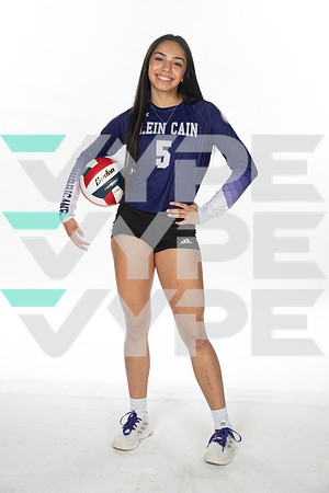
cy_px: 246
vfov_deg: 34.5
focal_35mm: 58
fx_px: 795
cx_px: 164
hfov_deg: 23.4
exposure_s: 1/320
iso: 800
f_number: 7.1
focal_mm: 58
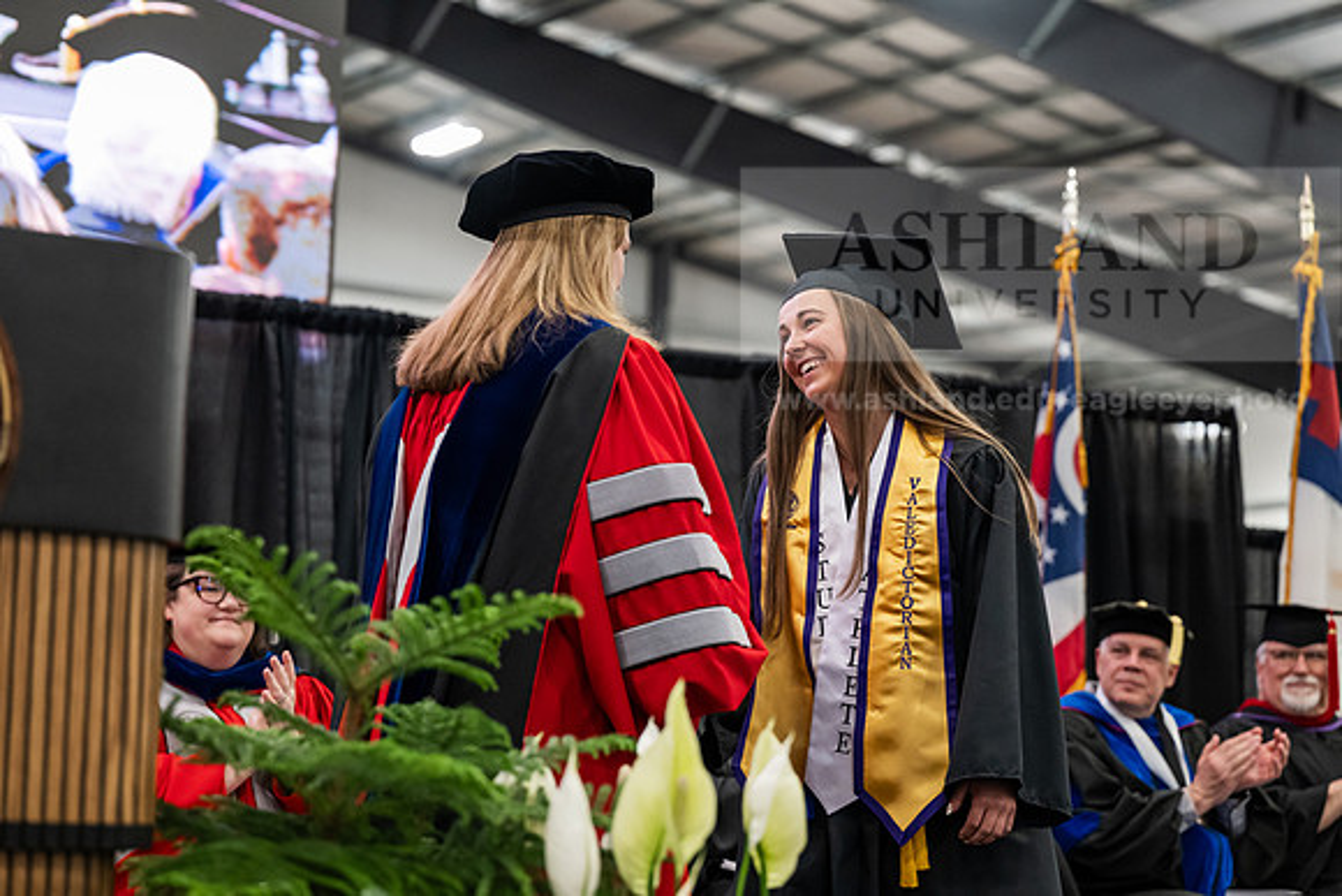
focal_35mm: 81
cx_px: 671
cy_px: 448
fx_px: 3020
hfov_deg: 25.1
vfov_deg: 16.9
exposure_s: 1/200
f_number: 3.2
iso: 2500
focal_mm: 81
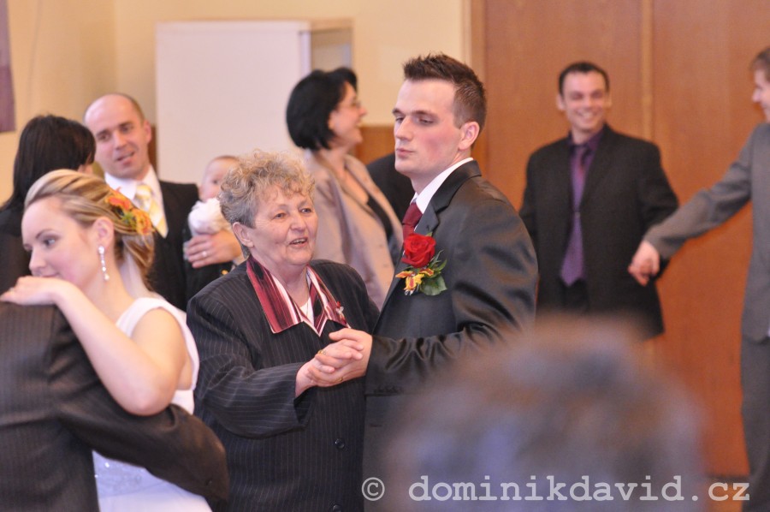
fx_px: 3365
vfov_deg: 8.7
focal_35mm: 158
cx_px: 385
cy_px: 256
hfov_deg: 13.1
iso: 3200
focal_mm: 105
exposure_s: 1/60
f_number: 2.8
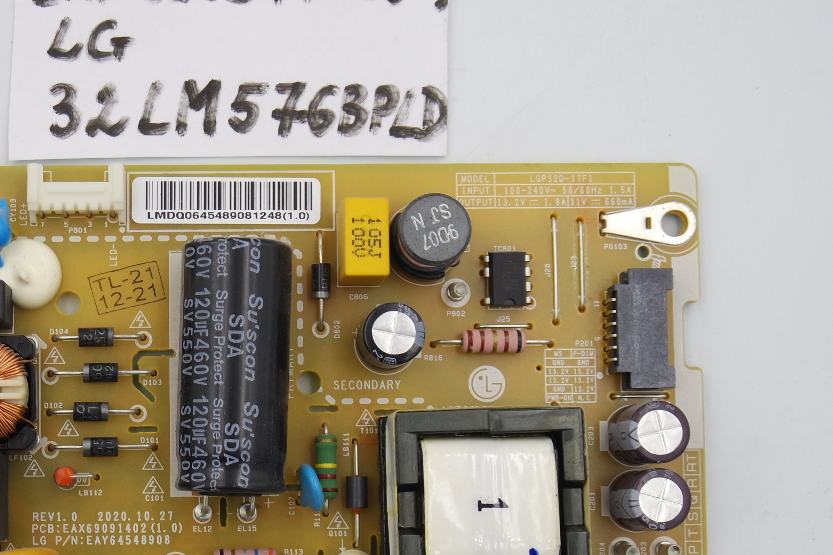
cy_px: 402
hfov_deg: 26.7
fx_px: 1735
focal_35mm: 75
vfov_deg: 18.1
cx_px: 223
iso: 160
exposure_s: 1/100
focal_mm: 16
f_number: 4.5
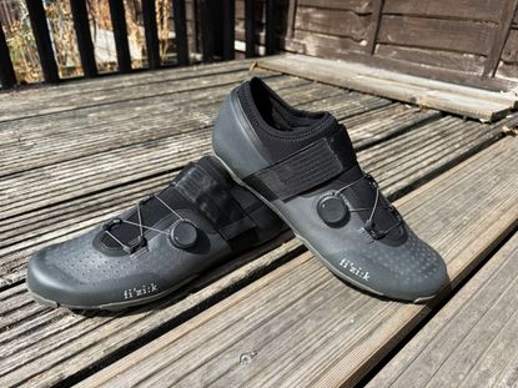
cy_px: 194
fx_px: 359
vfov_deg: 56.8
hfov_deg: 71.6
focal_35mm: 24
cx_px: 259
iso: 80
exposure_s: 1/1818
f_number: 1.78
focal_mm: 6.76
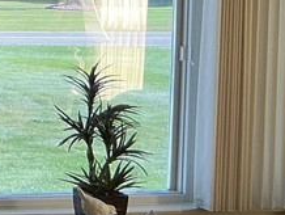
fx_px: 1121
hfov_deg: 12.0
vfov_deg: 10.8
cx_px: -375
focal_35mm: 136
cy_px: 10
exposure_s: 1/60
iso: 50
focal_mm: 3
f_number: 1.8
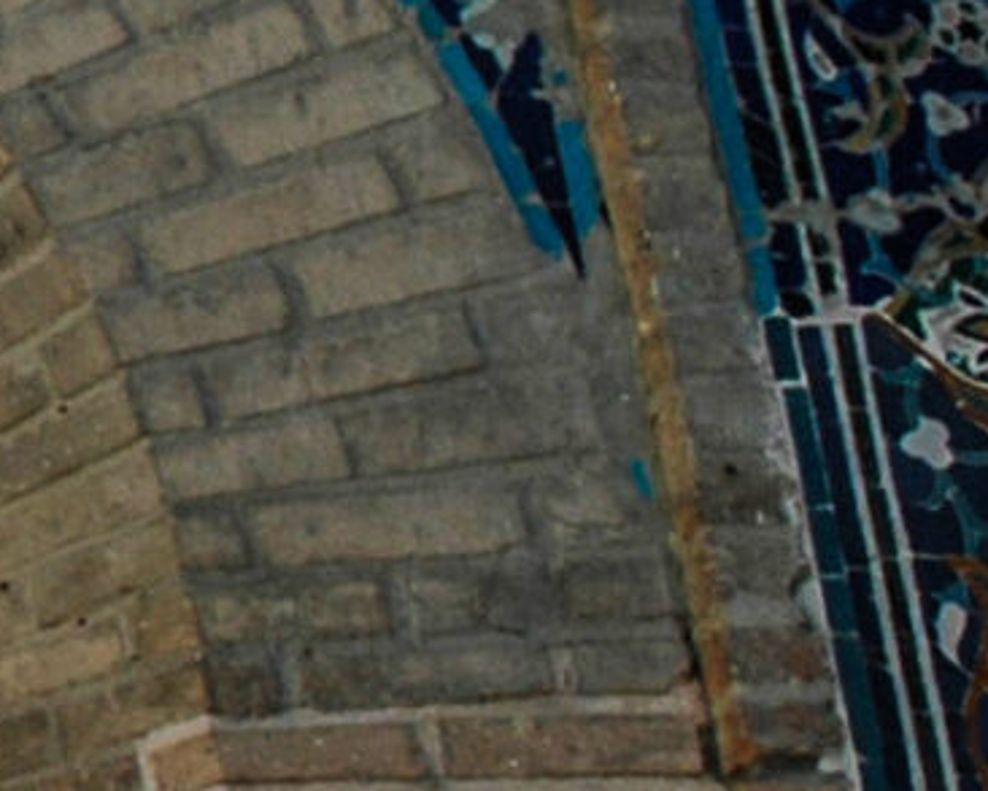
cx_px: -1833
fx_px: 5177
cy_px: 151
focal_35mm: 177
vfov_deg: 8.7
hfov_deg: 9.1
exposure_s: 1/250
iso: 250
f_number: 3.5
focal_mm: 18
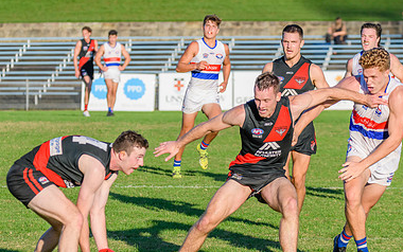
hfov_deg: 5.6
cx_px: 177
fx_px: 4143
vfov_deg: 3.5
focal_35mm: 377
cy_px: 171
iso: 800
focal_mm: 210
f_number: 7.1
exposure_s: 1/2000
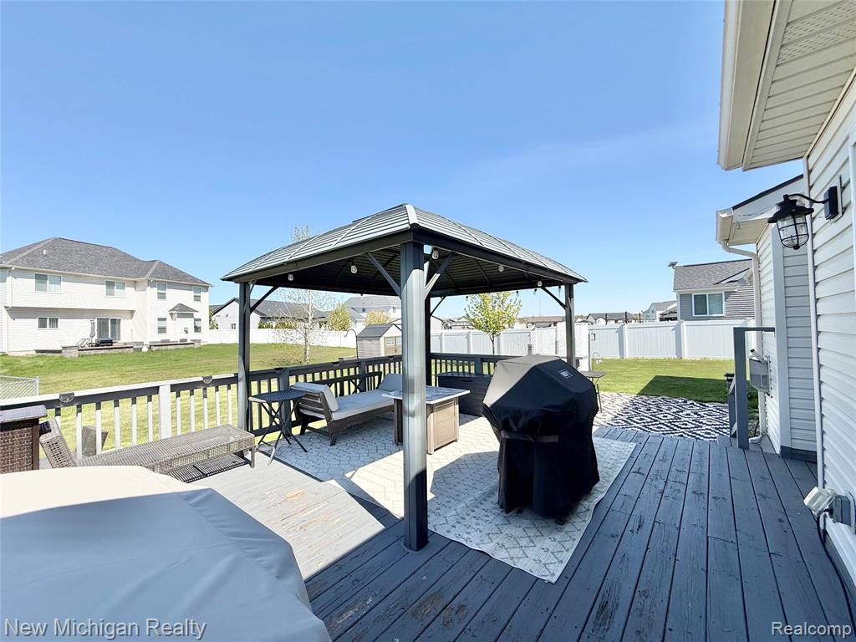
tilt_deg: +1.6
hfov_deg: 102.1
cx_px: 428
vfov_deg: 85.7
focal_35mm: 14
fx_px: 346
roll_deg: +0.9
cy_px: 321
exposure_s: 1/1698
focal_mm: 2.22
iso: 50
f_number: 2.2
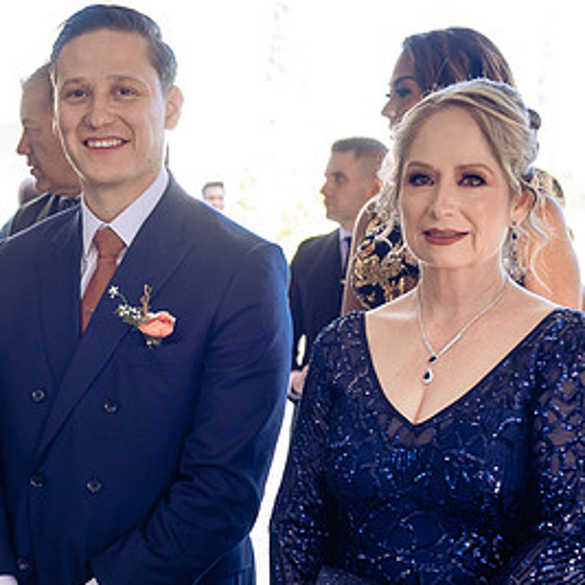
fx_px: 1836
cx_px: 123
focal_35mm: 96
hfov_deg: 18.0
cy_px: 400
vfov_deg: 18.0
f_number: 4
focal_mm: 52
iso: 400
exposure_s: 1/125
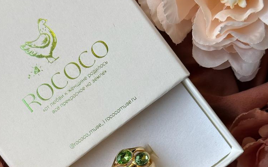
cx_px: 132
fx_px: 504
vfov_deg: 18.5
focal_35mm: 69
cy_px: 159
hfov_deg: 29.8
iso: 64
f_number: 1.78
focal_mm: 6.76
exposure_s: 1/490
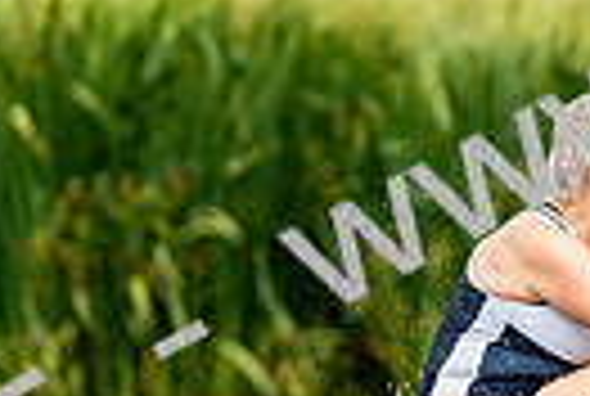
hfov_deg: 0.8
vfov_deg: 0.5
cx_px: 838
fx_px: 41805
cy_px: 317
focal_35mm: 2545
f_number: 6.3
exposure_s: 1/2000
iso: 500
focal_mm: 576
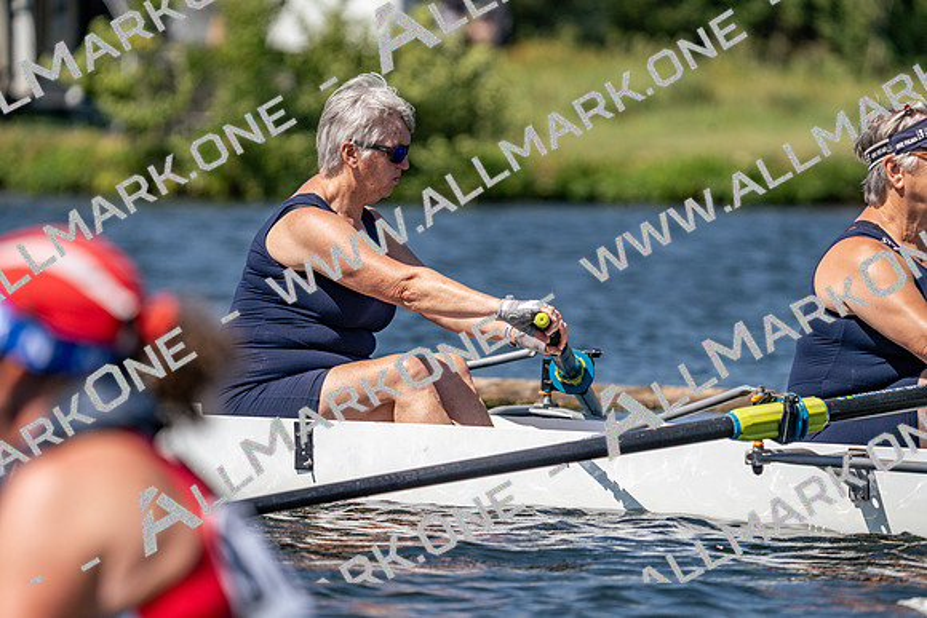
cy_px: 309
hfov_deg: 5.6
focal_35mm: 368
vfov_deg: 3.7
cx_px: 464
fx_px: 9478
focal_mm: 368
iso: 200
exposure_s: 1/2000
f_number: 6.3
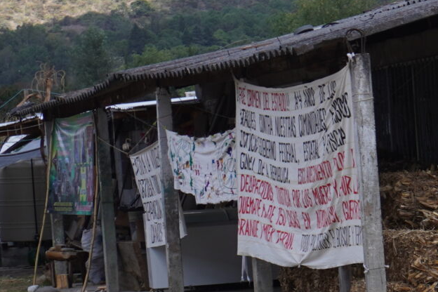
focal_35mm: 197
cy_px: 403
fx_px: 2397
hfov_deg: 9.9
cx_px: 796
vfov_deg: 6.9
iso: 100
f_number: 8
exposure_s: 1/125
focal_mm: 32
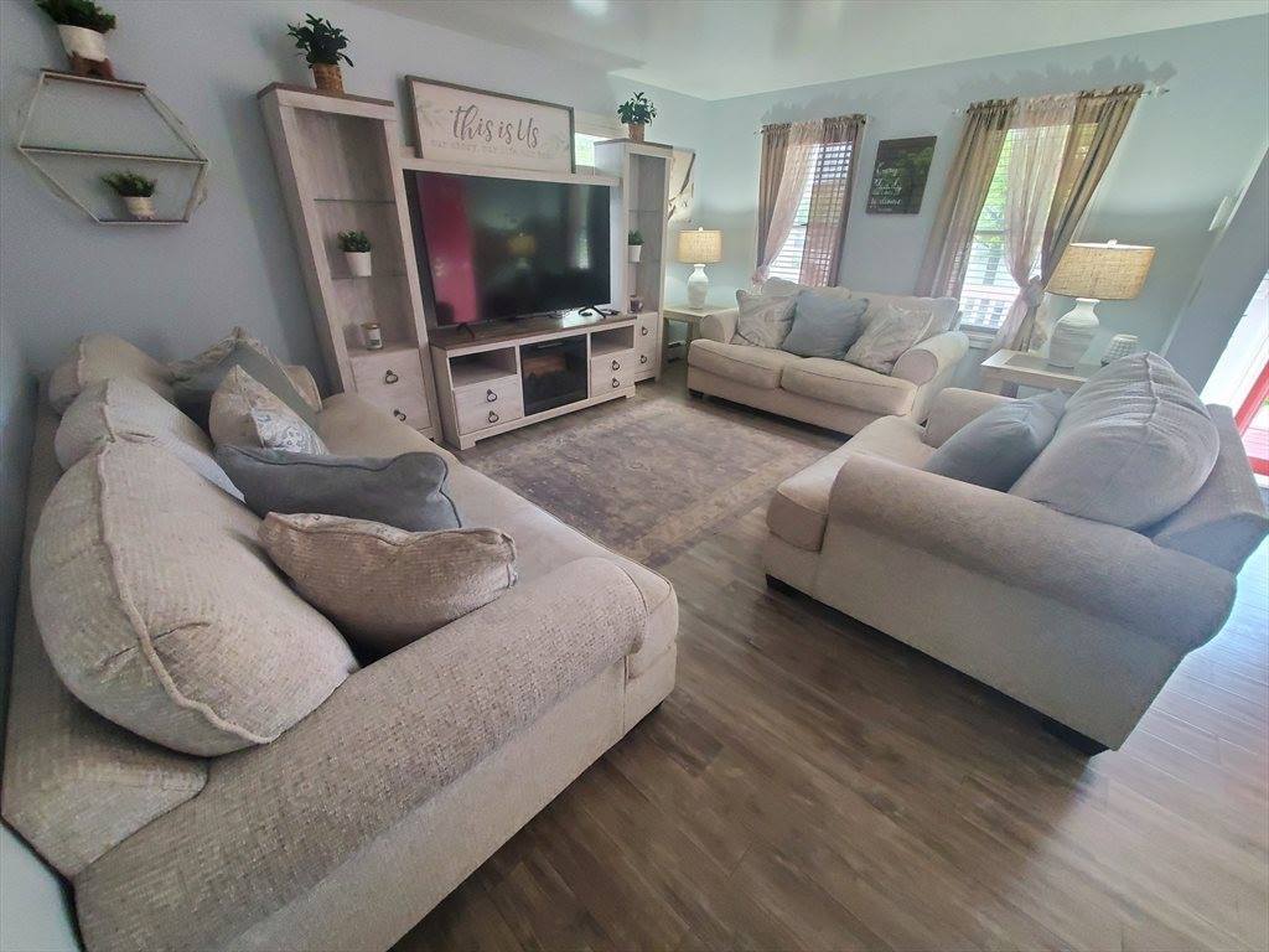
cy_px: 476
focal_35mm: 13
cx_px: 634
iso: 400
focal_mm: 1.8
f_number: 2.2
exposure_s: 1/60
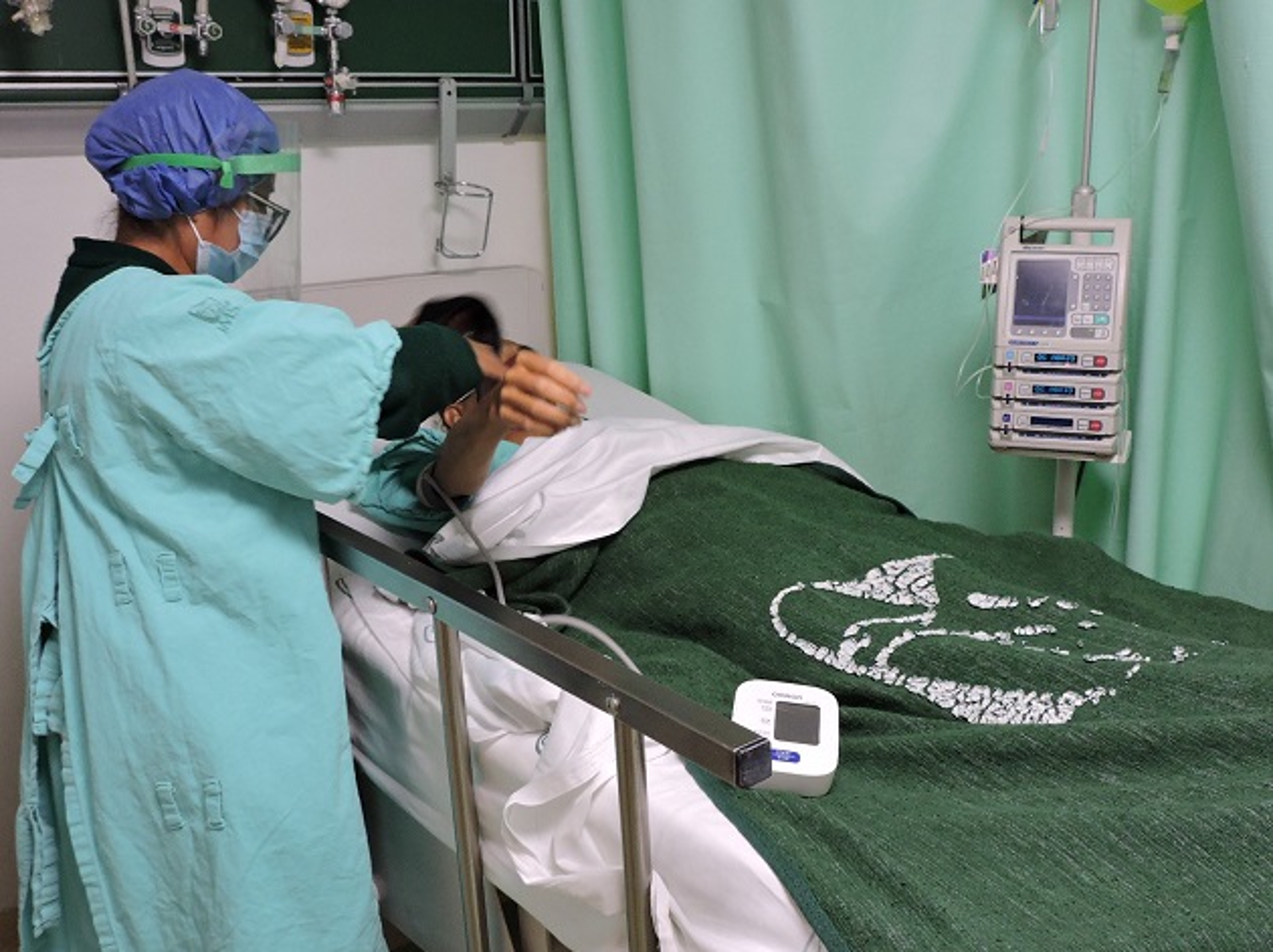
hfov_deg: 52.7
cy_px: 476
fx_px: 1286
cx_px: 636
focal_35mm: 35
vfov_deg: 40.6
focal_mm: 6.2
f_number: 3.3
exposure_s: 1/25
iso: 400
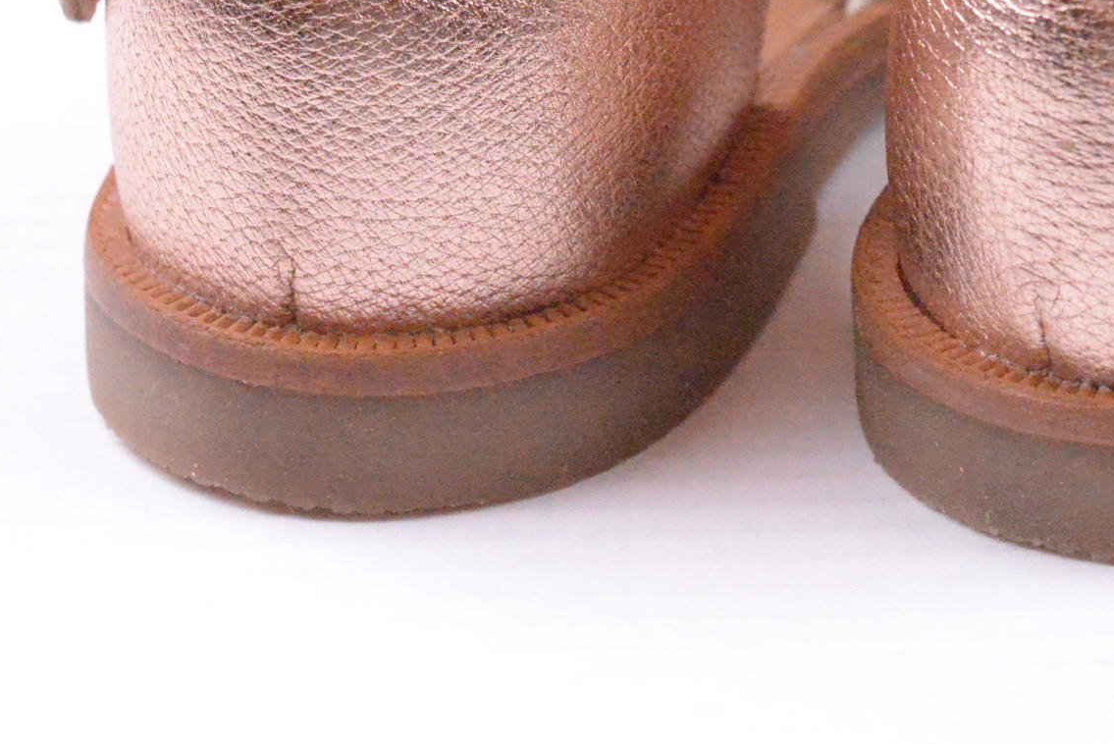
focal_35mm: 159
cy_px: -111
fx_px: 4922
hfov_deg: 12.9
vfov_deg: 8.6
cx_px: 771
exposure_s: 1/4000
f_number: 10
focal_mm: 60
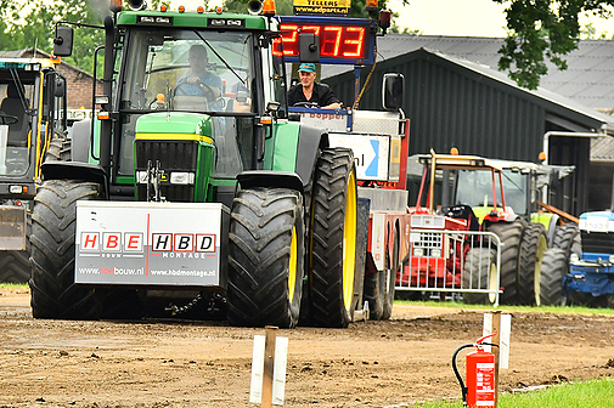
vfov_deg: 2.6
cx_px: 181
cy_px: 154
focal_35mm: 523
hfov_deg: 3.9
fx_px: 8914
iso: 500
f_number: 9
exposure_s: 1/250
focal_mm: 220
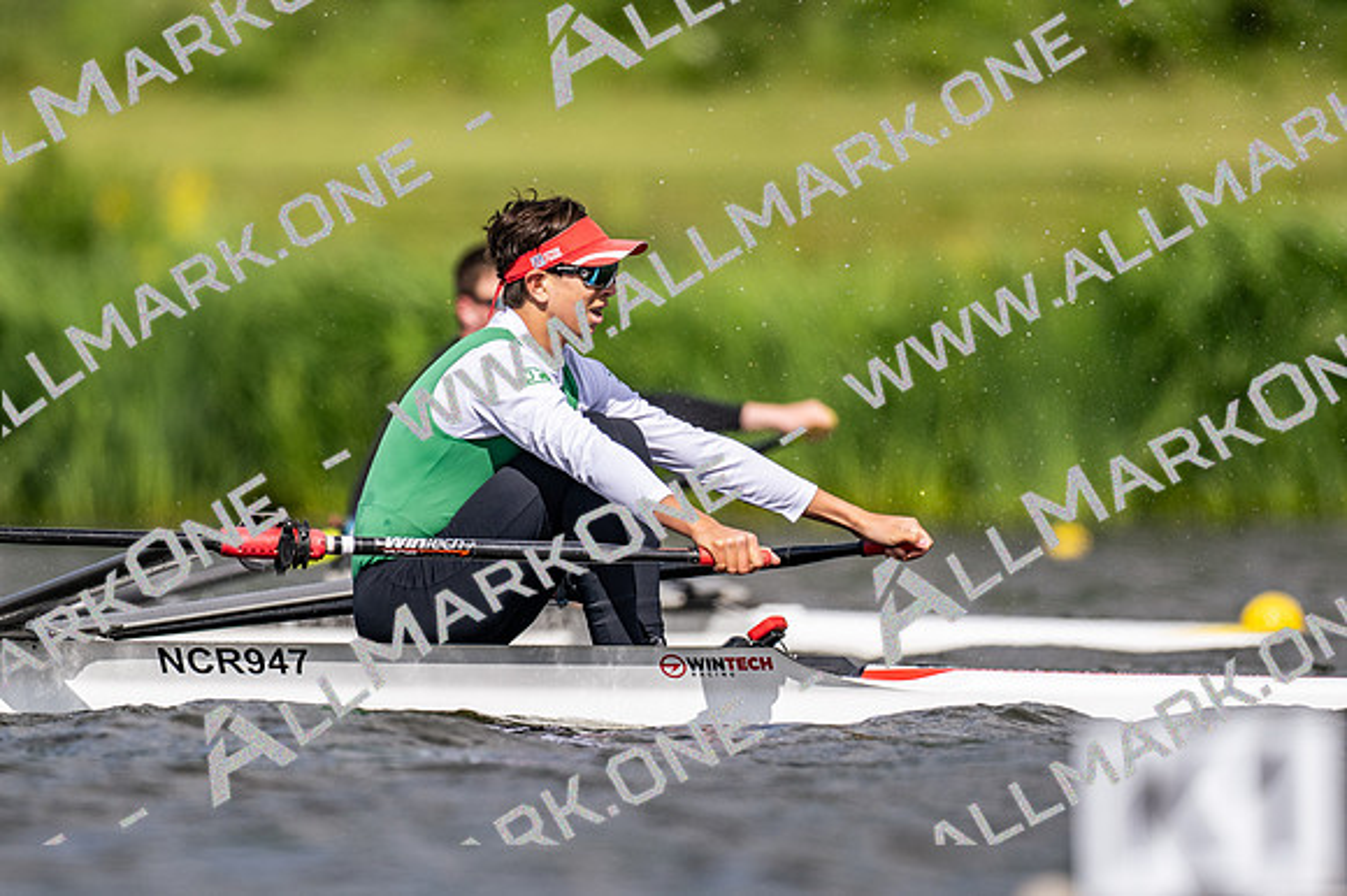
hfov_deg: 2.3
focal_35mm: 900
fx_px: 33655
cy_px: 448
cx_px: 674
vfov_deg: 1.5
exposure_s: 1/2500
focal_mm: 600
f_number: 4
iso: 180
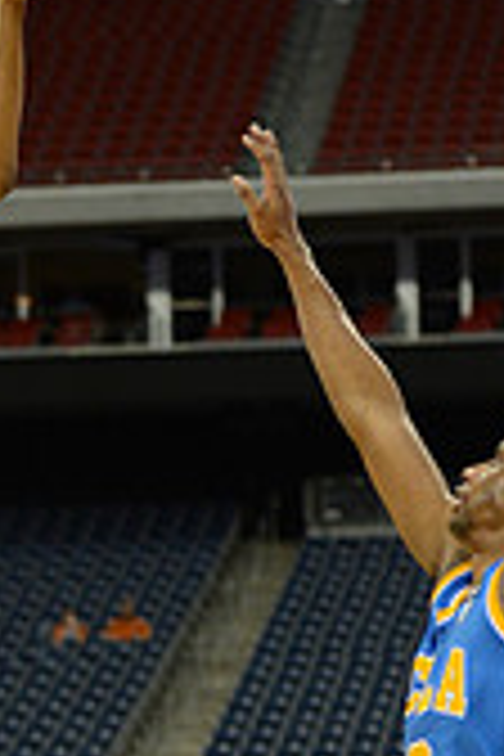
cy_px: 513
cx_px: 45
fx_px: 3927
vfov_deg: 11.0
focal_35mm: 187
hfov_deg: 7.3
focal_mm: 70
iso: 3200
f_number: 2.8
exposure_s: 1/1600
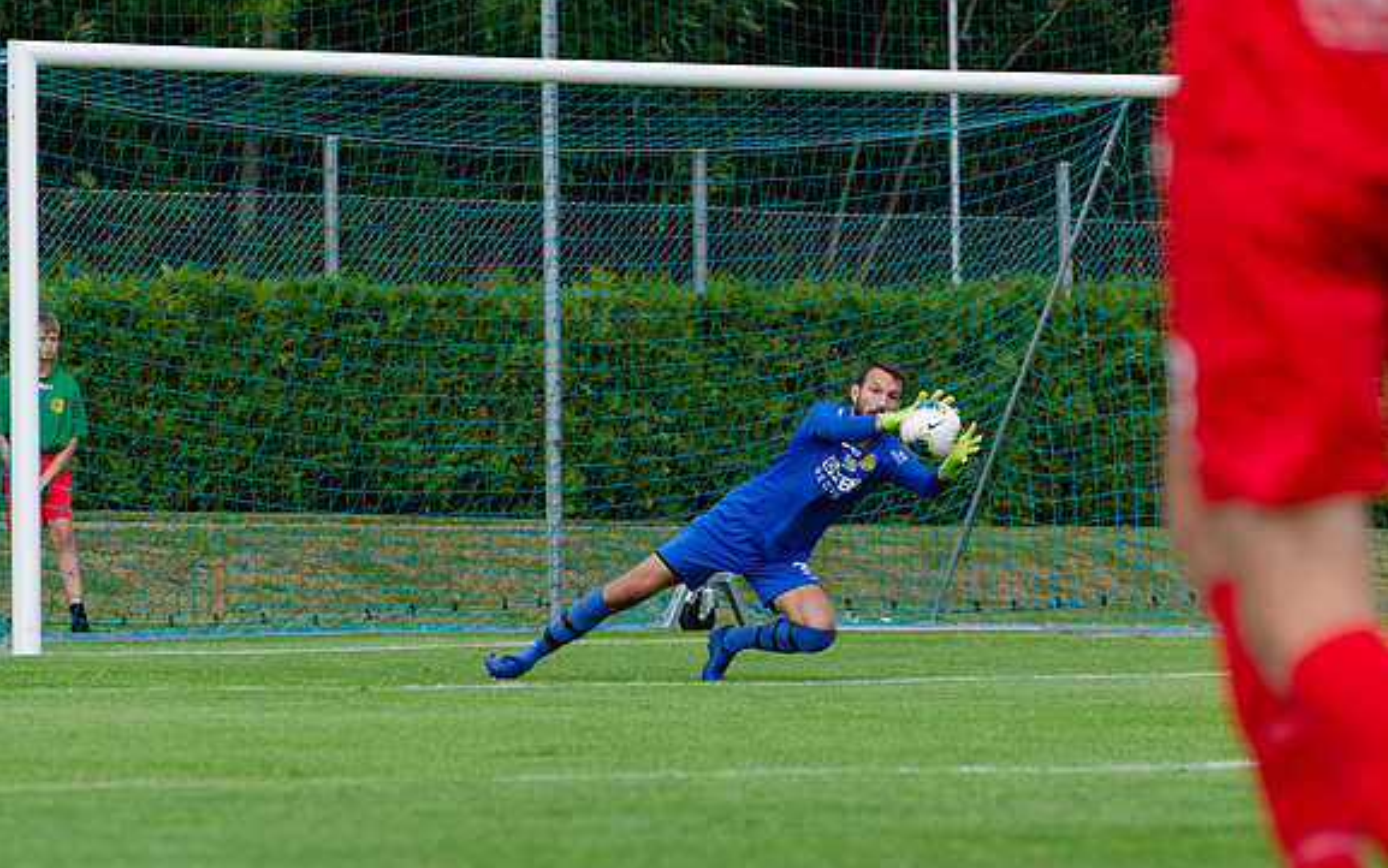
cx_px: 693
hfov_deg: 7.0
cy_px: 454
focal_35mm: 298
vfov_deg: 4.4
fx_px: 11276
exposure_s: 1/800
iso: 250
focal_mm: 185
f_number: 5
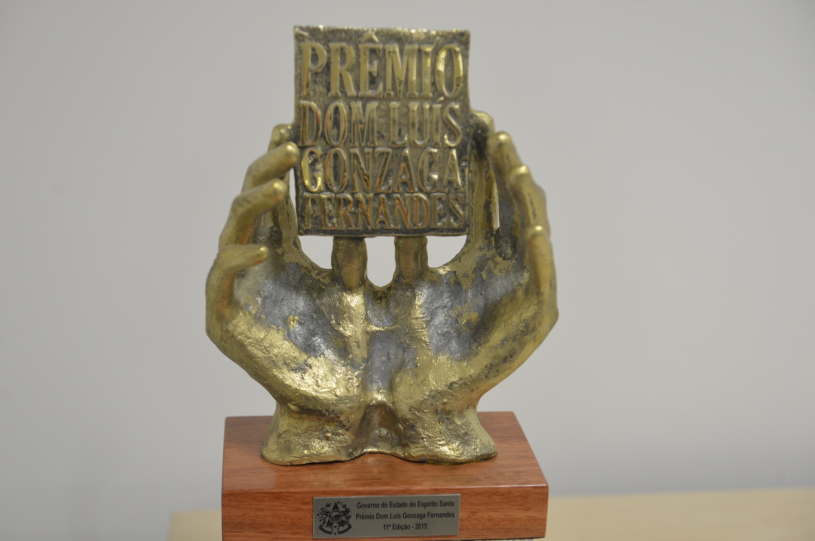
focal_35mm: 56
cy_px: 270
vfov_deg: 24.1
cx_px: 408
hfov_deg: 35.7
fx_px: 1266
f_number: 4.5
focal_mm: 56
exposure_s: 1/80
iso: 800
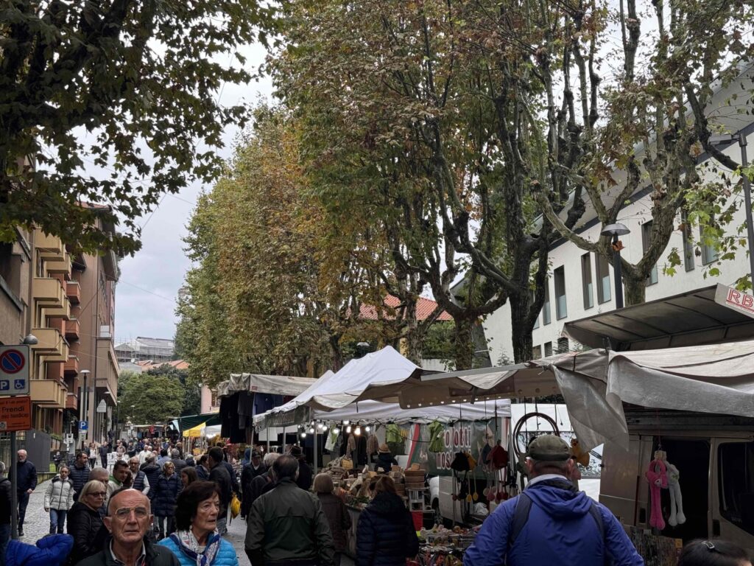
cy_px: 283
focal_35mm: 48
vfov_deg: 30.3
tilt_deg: +9.2
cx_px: 377
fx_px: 1046
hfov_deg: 39.7
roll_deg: +1.4
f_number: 1.78
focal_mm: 6.76
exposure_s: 1/230
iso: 64
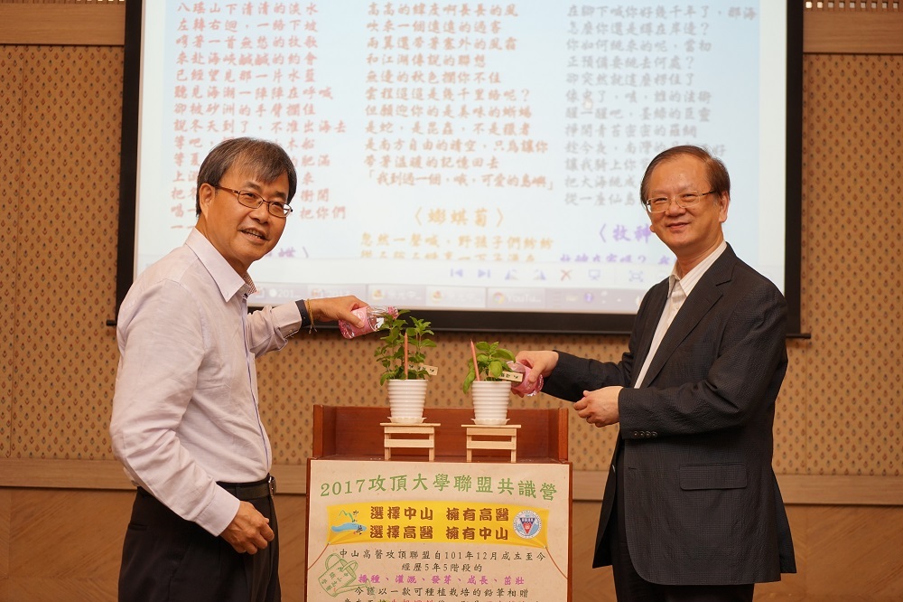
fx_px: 1605
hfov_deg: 31.4
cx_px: 452
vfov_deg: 21.2
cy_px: 301
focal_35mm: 64
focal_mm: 64
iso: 400
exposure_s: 1/80
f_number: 4
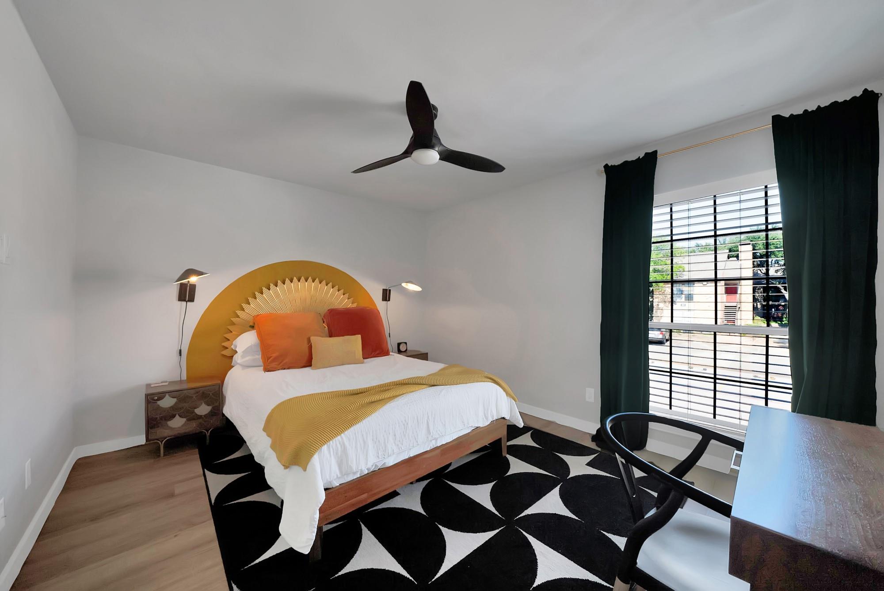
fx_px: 295
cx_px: 442
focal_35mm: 12
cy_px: 296
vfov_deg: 90.1
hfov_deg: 112.6
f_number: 9
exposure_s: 1/50
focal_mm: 12
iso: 640
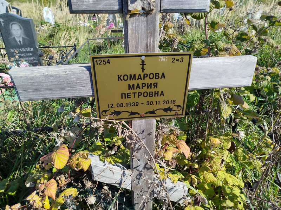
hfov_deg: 71.6
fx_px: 195
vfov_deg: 56.8
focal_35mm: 24
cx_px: 140
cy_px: 105
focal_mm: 5.31
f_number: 1.7
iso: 50
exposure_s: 1/625
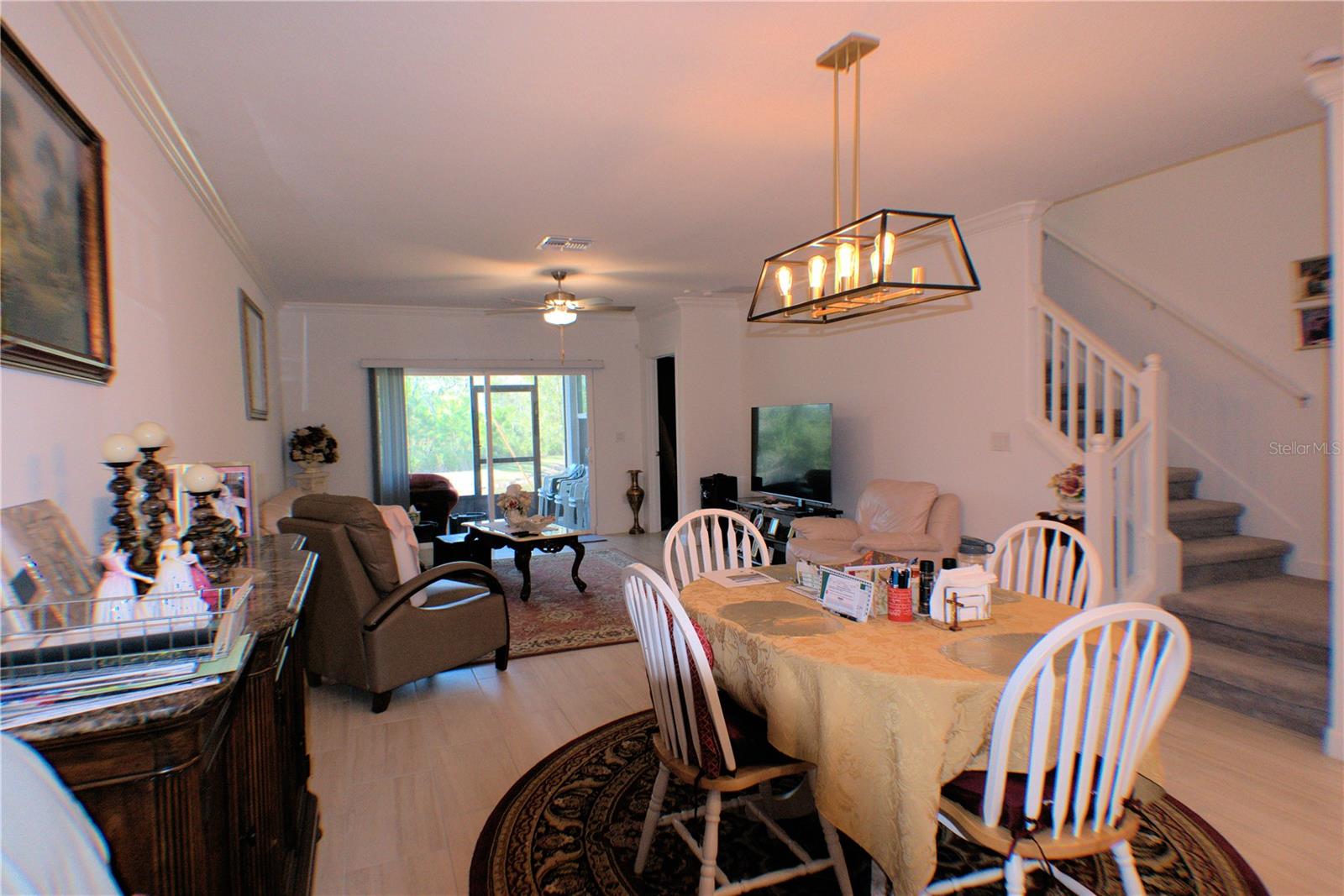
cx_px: 672
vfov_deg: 40.0
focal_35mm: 33
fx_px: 1232
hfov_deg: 57.2
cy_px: 448
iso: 800
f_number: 5.6
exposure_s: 1/125
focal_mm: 22
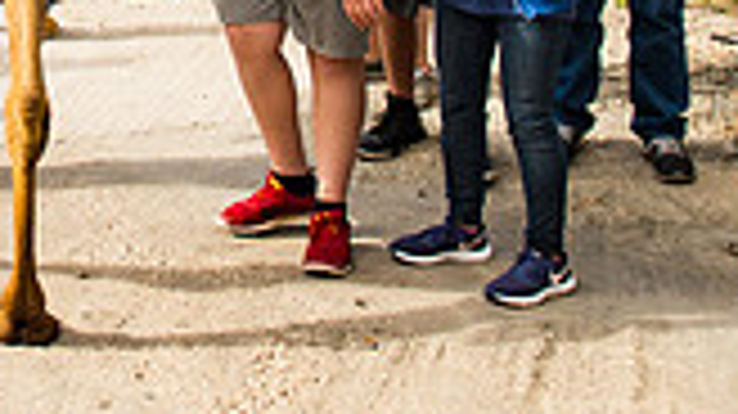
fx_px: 1740
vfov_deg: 12.4
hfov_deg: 22.2
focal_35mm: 89
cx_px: -130
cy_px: -344
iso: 200
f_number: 2.8
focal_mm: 24
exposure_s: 1/2000
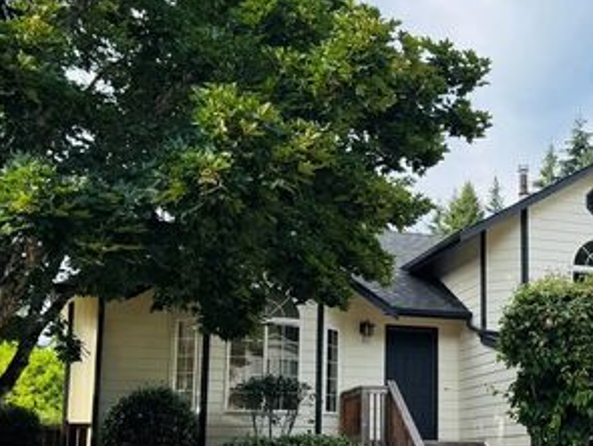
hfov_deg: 35.9
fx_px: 892
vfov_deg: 27.7
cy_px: 329
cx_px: 444
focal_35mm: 52
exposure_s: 1/1524
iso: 80
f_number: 1.78
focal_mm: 6.76
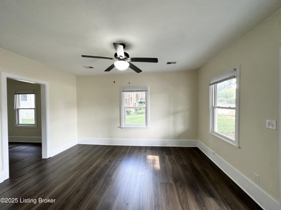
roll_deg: +0.7
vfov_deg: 85.7
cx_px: 140
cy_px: 105
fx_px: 114
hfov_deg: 102.1
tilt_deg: -0.6
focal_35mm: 14
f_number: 2.2
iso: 200
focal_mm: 2.22
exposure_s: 1/120
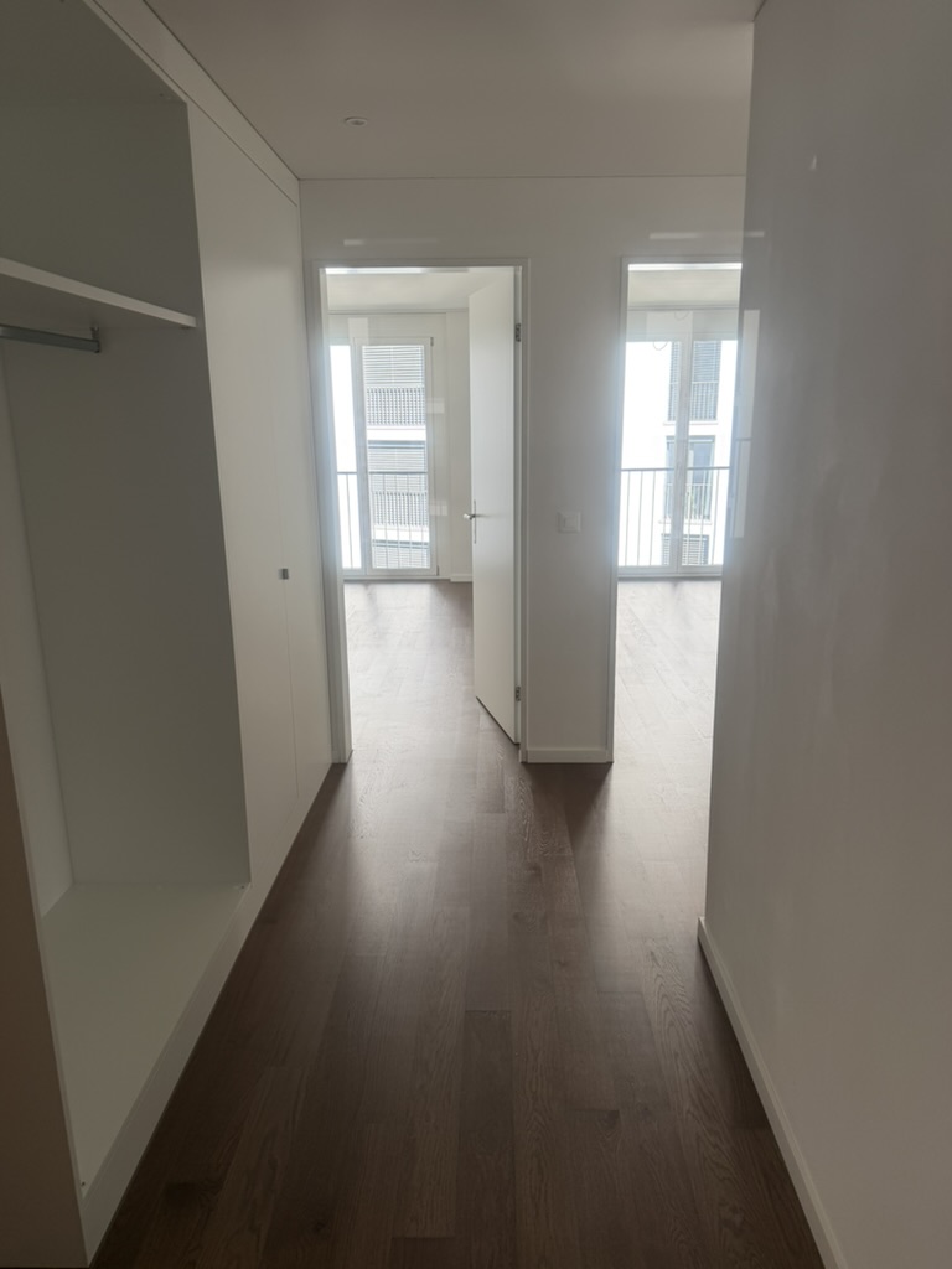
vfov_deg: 71.6
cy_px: 634
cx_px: 476
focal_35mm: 24
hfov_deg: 56.8
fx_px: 880
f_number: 1.78
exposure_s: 1/234
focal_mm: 6.76
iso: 80
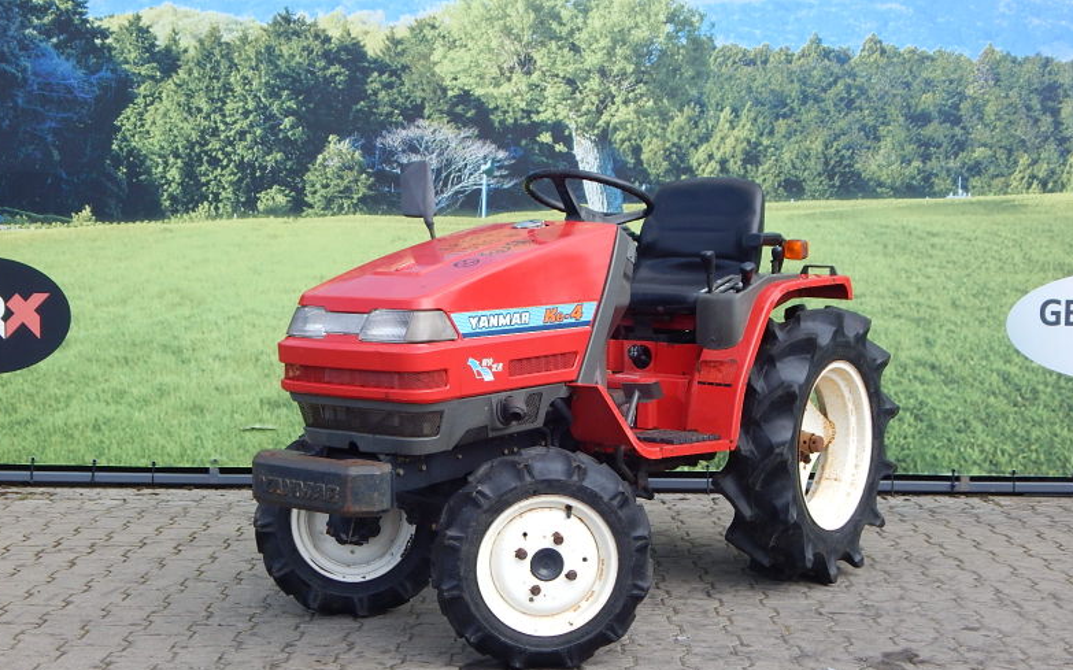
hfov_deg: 38.9
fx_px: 1520
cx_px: 528
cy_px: 333
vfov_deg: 24.9
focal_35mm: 52
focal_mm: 8.6
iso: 125
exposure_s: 1/400
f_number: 3.7
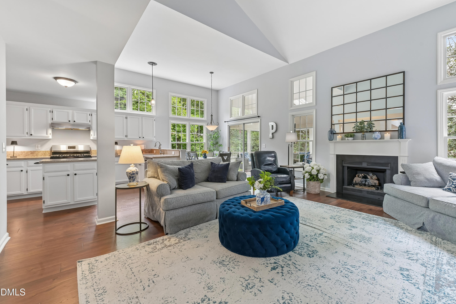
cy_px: 144
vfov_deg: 77.3
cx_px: 244
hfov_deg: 100.2
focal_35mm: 15
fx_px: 190
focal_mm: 14
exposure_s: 1/3.33
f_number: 9
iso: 200
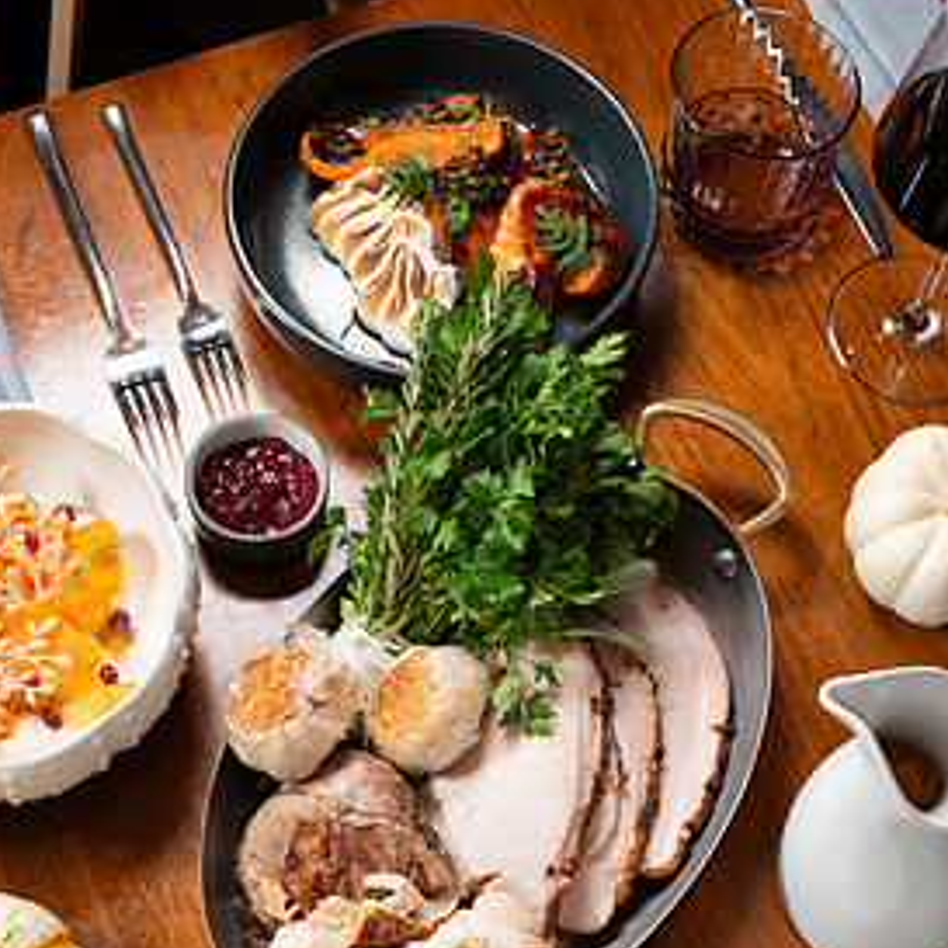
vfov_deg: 24.3
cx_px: 444
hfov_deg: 24.7
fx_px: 2169
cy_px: 747
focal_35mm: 70
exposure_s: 1/80
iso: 250
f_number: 7.1
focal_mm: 50
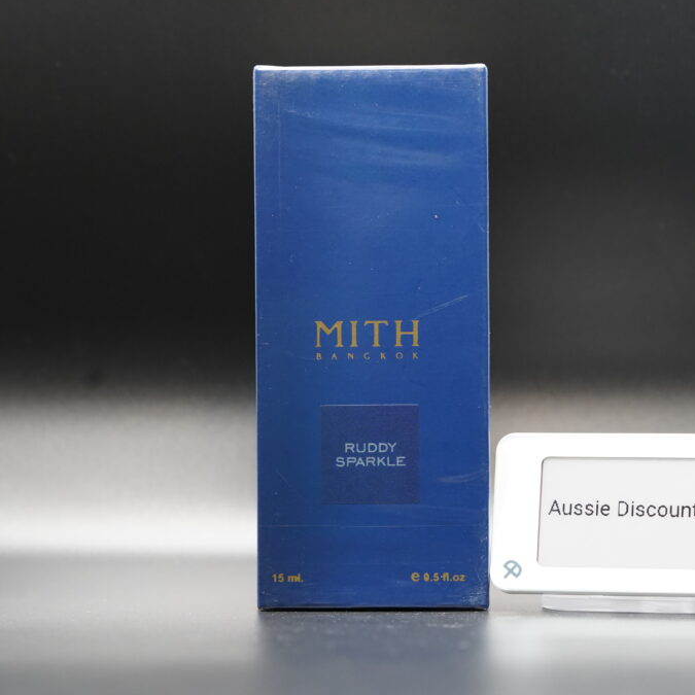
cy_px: 346
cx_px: 379
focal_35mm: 116
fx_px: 2635
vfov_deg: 15.0
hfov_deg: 15.0
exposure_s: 1/100
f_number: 5
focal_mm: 90
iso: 4000
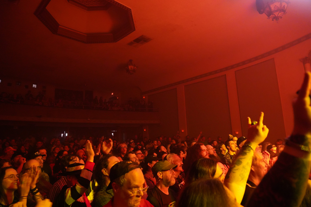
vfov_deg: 53.1
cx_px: 156
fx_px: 207
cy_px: 104
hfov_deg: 73.7
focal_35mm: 24
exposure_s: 1/50
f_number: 4
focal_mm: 24
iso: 12800
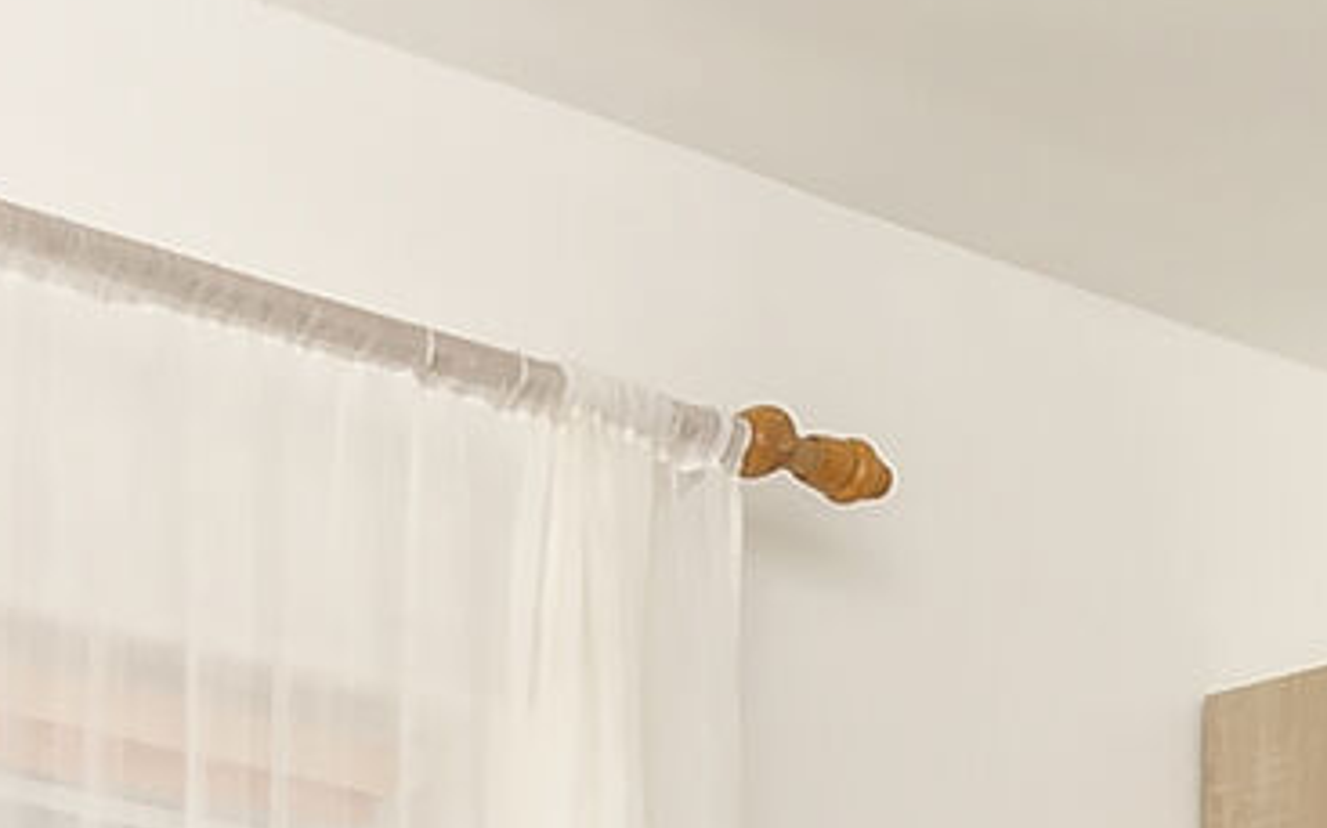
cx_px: 36
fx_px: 4842
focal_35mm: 134
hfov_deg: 15.4
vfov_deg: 8.2
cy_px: 2515
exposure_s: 1/100
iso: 125
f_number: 6.3
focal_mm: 11.5
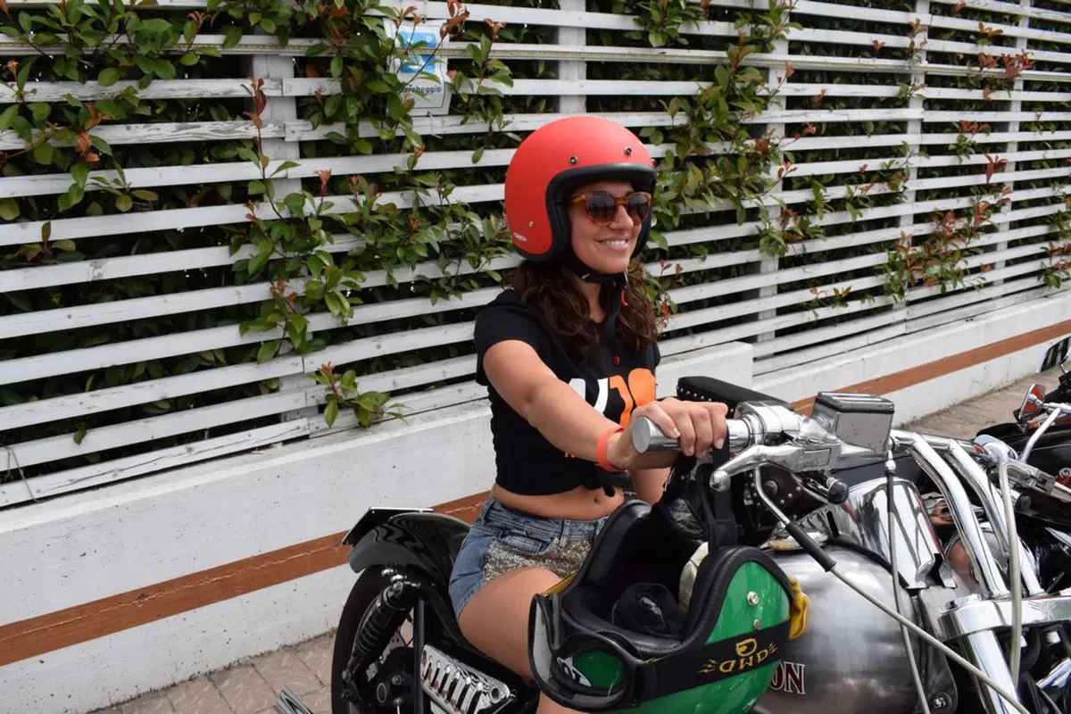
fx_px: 892
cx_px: 536
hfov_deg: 61.9
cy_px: 357
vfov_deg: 43.6
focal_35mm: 30
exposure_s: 1/320
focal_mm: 20
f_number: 9
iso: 200
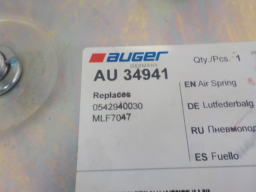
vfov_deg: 46.8
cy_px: 96
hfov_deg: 60.0
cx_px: 128
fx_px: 222
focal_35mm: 30
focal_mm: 4.1
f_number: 3.3
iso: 125
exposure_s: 1/40
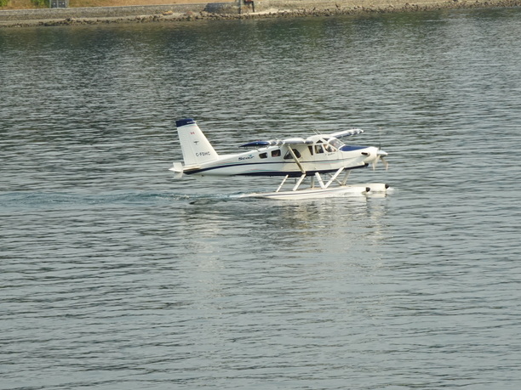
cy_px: 211
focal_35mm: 277
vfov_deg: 5.4
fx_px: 4169
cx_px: 293
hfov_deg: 7.2
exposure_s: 1/250
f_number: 6.3
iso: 100
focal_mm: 34.21
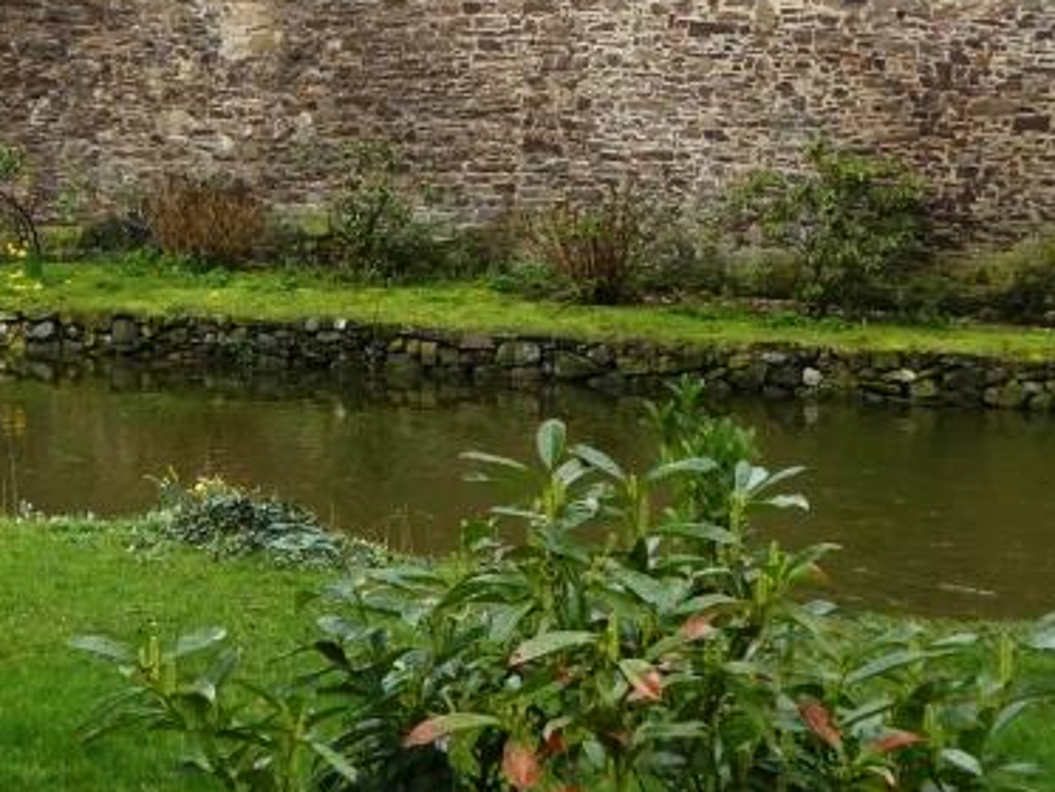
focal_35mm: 96
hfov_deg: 20.4
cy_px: -175
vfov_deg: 14.9
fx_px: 2927
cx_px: 523
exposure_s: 1/80
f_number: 3.7
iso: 125
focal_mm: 6.3
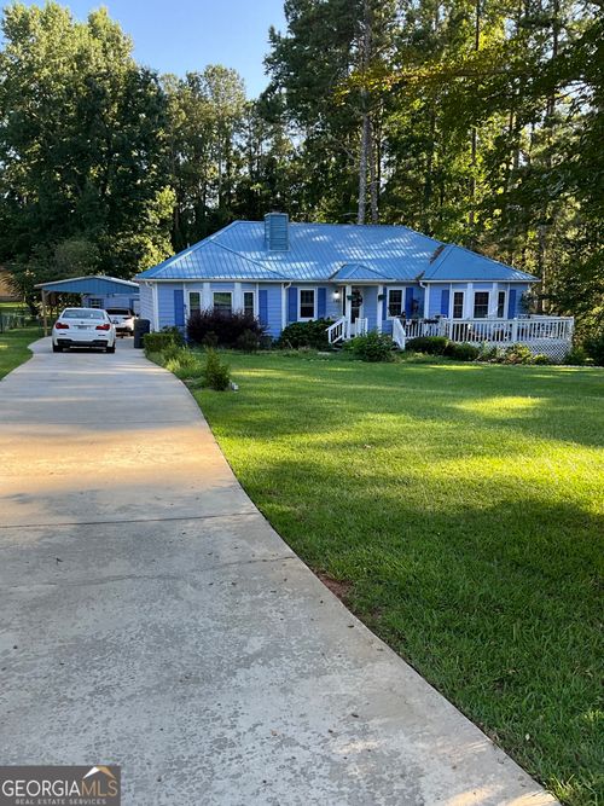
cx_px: 302
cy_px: 403
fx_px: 675
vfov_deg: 61.7
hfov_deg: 48.2
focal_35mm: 29
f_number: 1.8
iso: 25
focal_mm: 3
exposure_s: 1/239
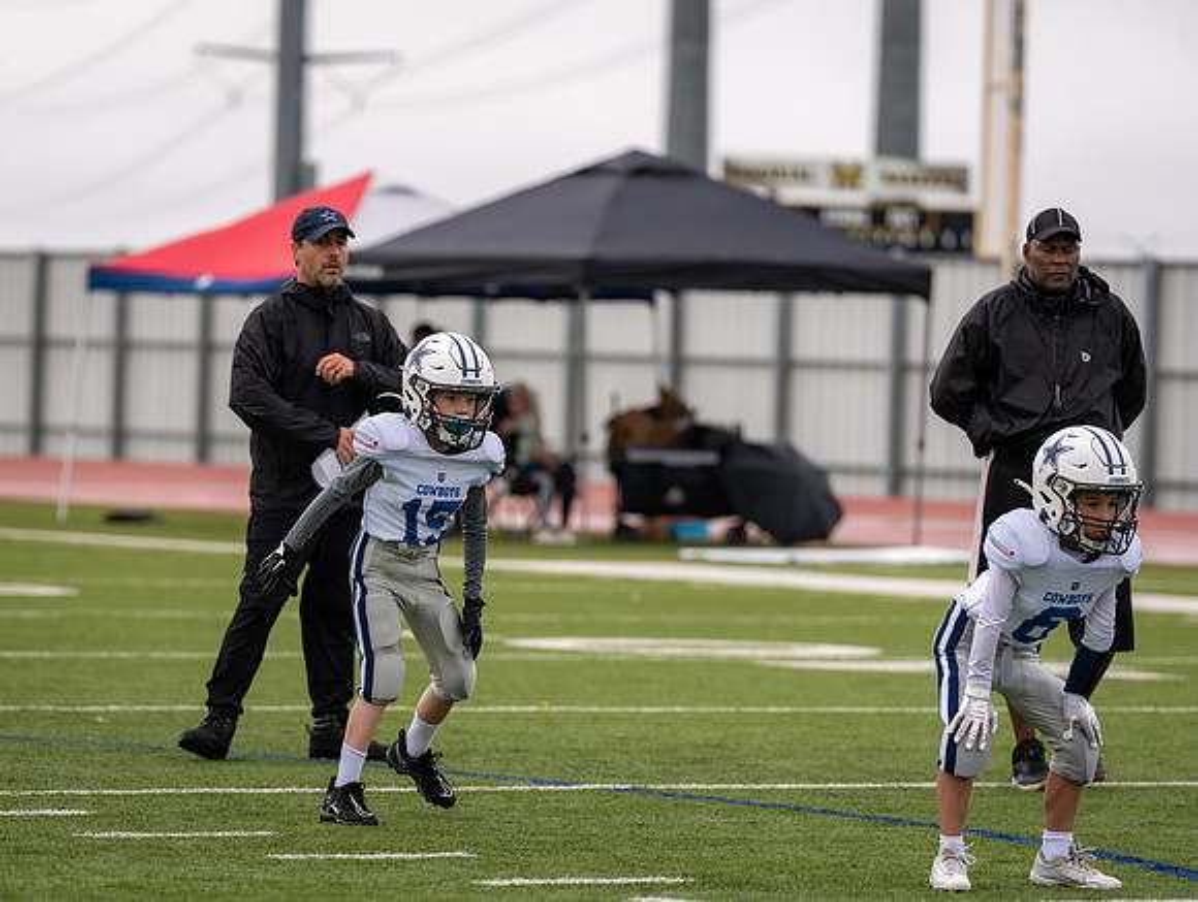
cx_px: 440
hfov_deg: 8.1
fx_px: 8425
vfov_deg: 6.1
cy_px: 505
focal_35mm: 243
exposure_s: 1/1250
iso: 250
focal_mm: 200
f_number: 3.5
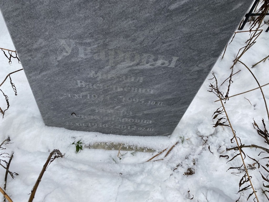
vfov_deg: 53.1
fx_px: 202
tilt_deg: -51.8
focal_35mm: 26
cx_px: 134
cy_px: 101
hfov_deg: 67.3
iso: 32
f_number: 1.8
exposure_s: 1/296
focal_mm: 4.25
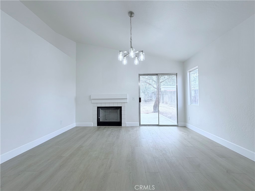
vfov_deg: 85.7
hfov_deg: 102.1
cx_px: 128
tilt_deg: +1.7
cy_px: 96
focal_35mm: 14
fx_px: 103
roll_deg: +0.9
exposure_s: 1/120
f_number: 2.2
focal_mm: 2.22
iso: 32
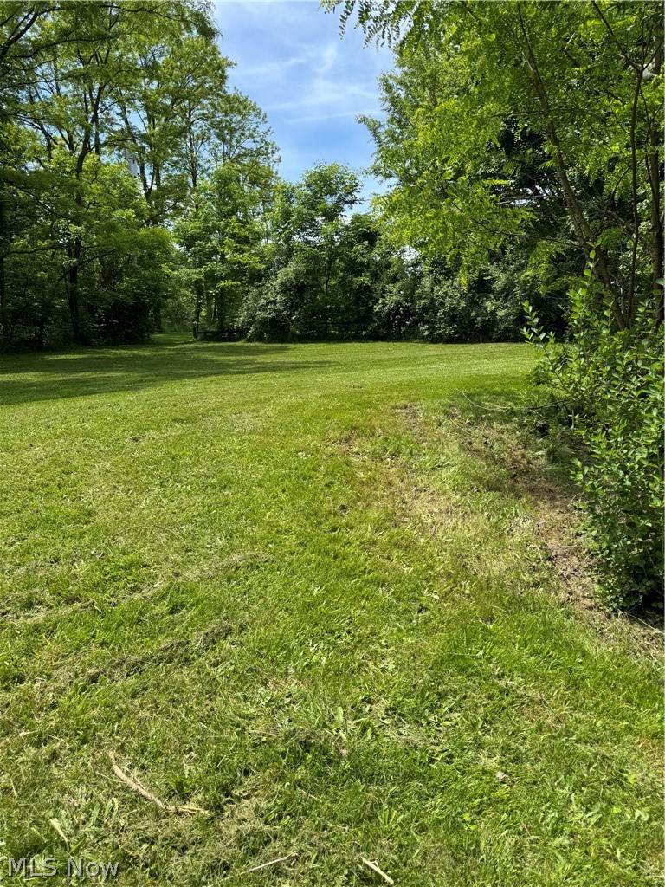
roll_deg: +2.7
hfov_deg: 56.8
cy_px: 444
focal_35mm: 24
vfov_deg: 71.6
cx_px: 332
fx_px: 615
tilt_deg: -7.7
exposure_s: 1/1311
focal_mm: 6.76
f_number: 1.78
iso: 80
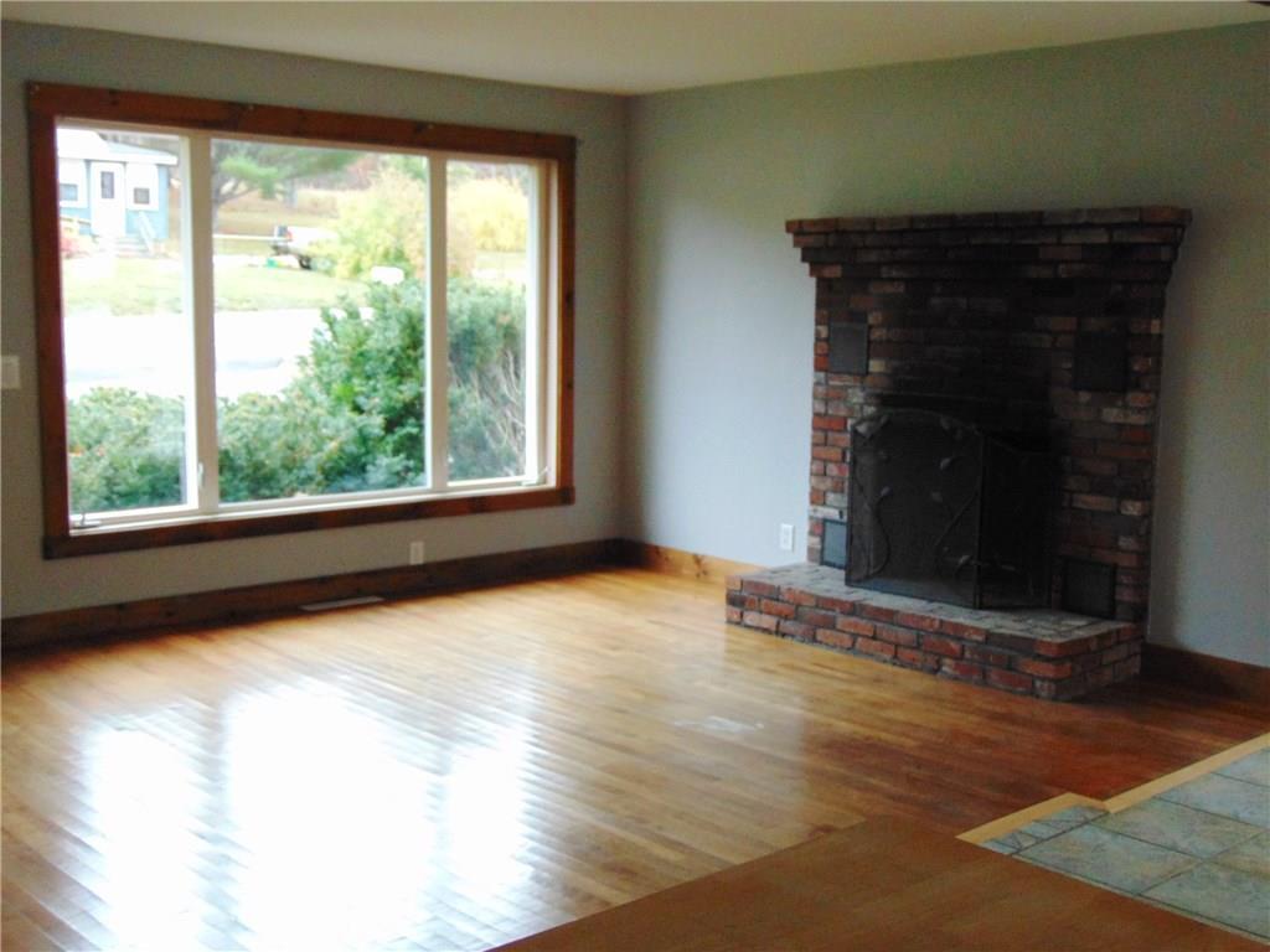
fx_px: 1541
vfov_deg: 34.3
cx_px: 635
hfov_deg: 44.8
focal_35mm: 42
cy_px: 476
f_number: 3.3
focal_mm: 7.6
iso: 320
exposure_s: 1/50
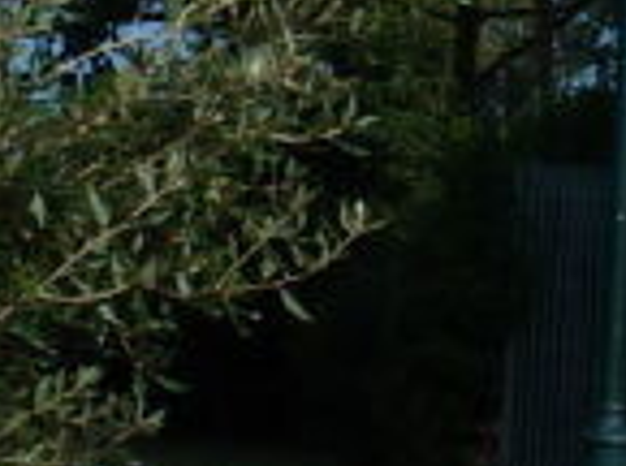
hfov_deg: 7.3
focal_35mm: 248
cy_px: -229
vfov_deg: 5.9
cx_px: 1753
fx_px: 4474
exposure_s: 1/500
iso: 80
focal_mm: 5.7
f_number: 5
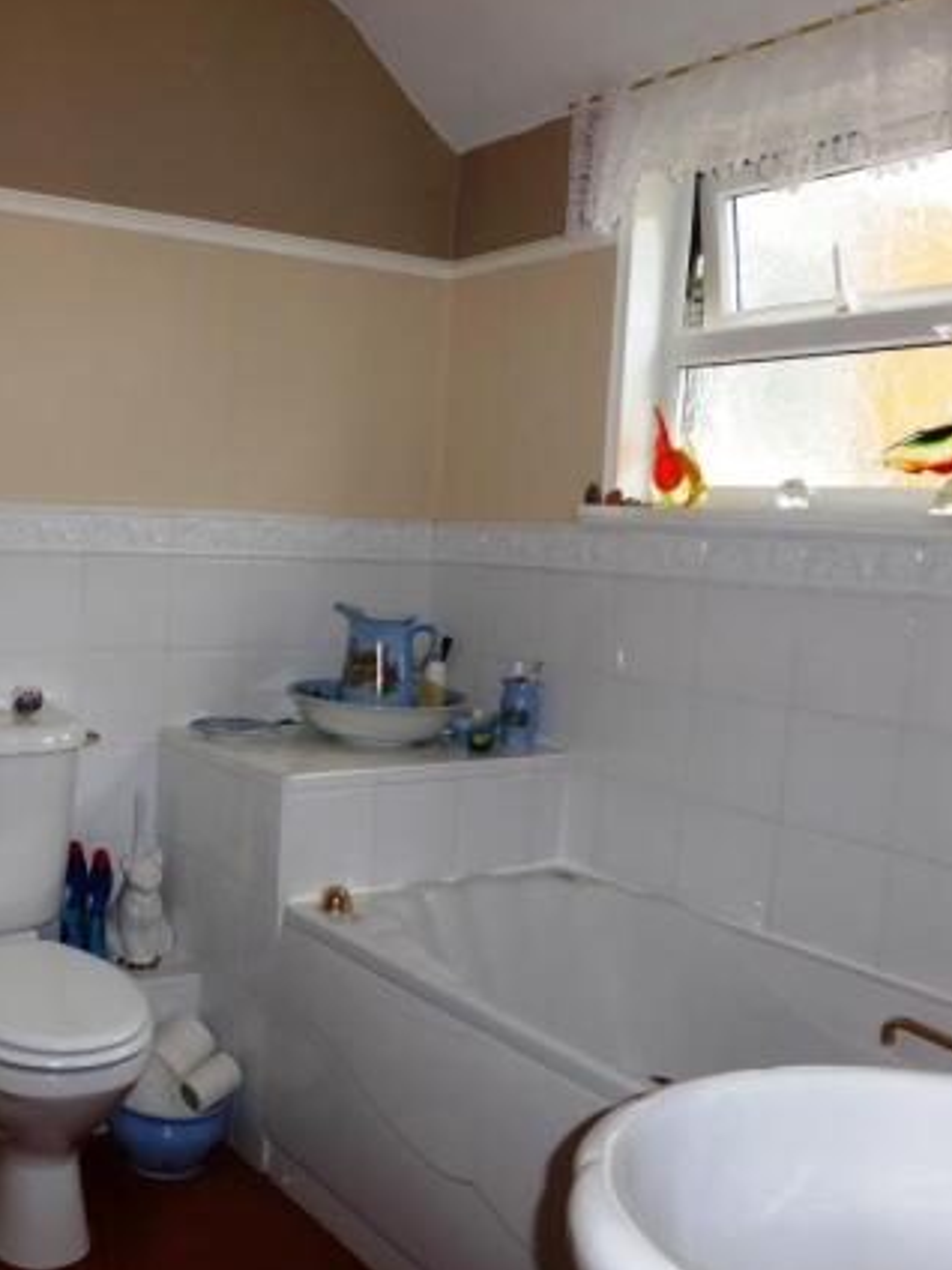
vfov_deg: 55.3
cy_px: 622
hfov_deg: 40.6
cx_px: 148
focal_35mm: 33
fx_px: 1210
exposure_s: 1/60
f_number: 3.3
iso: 100
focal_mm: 4.3
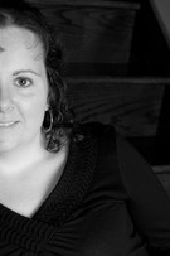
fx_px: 504
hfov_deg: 19.0
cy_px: 242
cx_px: 42
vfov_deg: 27.2
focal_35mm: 71
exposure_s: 1/200
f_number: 2.8
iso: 250
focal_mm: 24
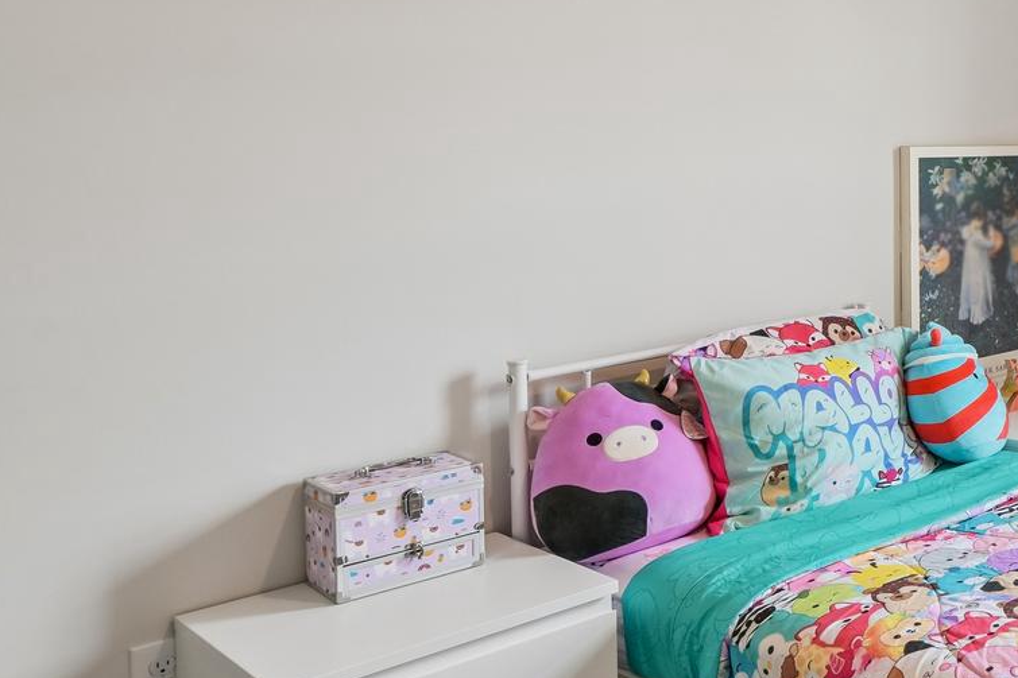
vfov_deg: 34.1
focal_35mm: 38
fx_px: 1074
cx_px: 1203
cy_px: 148
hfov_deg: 38.5
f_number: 8
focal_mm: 14
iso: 100
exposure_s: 1/25
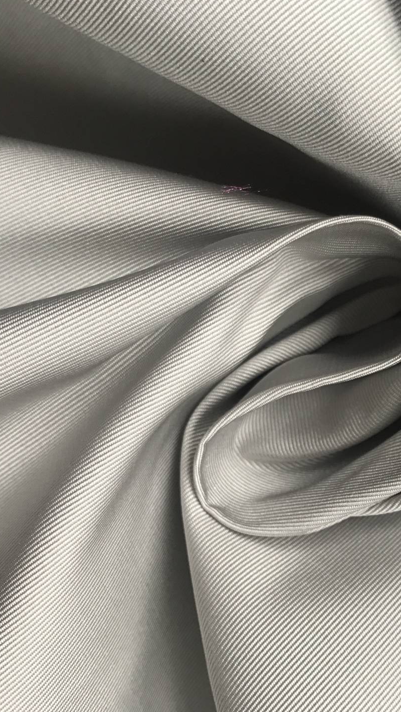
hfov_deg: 28.4
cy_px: 355
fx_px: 775
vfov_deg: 49.4
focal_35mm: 41
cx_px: 321
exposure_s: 1/40
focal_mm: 3.99
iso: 25
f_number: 1.8
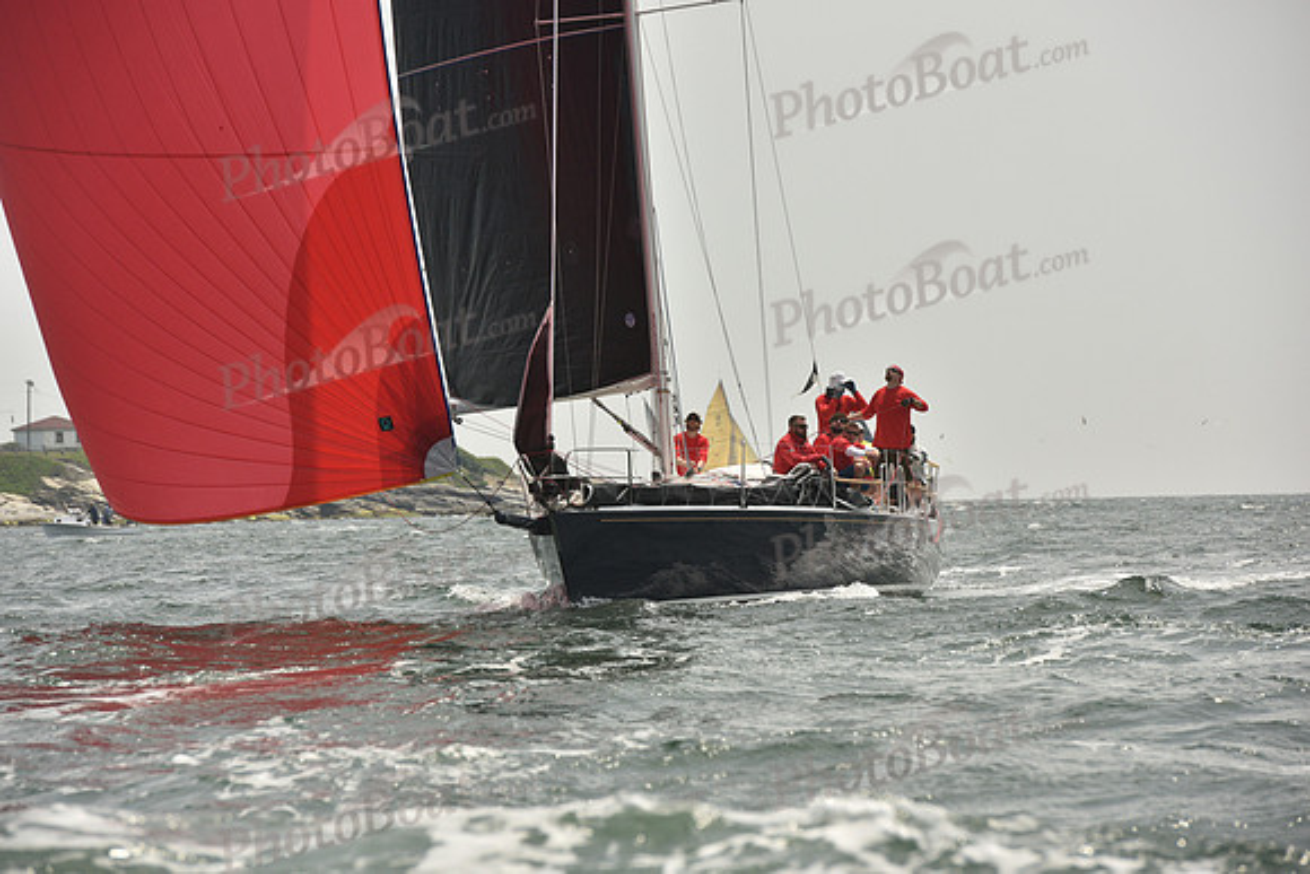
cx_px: 655
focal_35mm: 200
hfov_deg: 10.3
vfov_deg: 6.9
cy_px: 437
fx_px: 7279
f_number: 9
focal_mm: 200
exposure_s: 1/1600
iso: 400
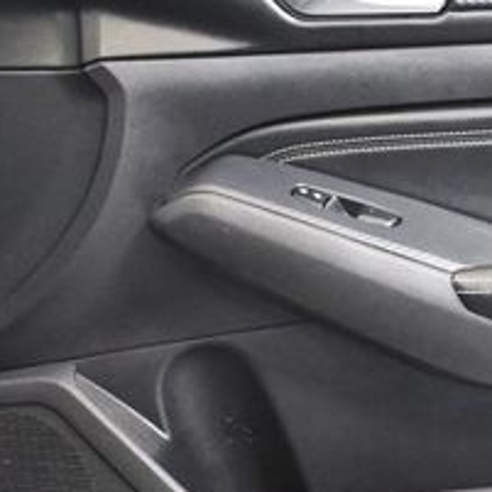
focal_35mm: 114
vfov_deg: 15.3
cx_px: 526
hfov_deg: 14.9
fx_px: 1833
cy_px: 269
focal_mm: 21
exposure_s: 1/60
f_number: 3.8
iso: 5600
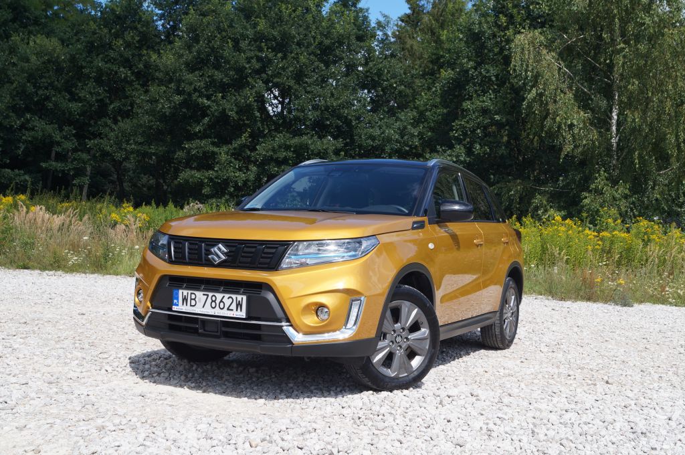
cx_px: 342
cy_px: 228
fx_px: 741
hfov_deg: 49.6
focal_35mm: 39
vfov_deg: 34.1
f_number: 8
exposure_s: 1/250
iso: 100
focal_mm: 26
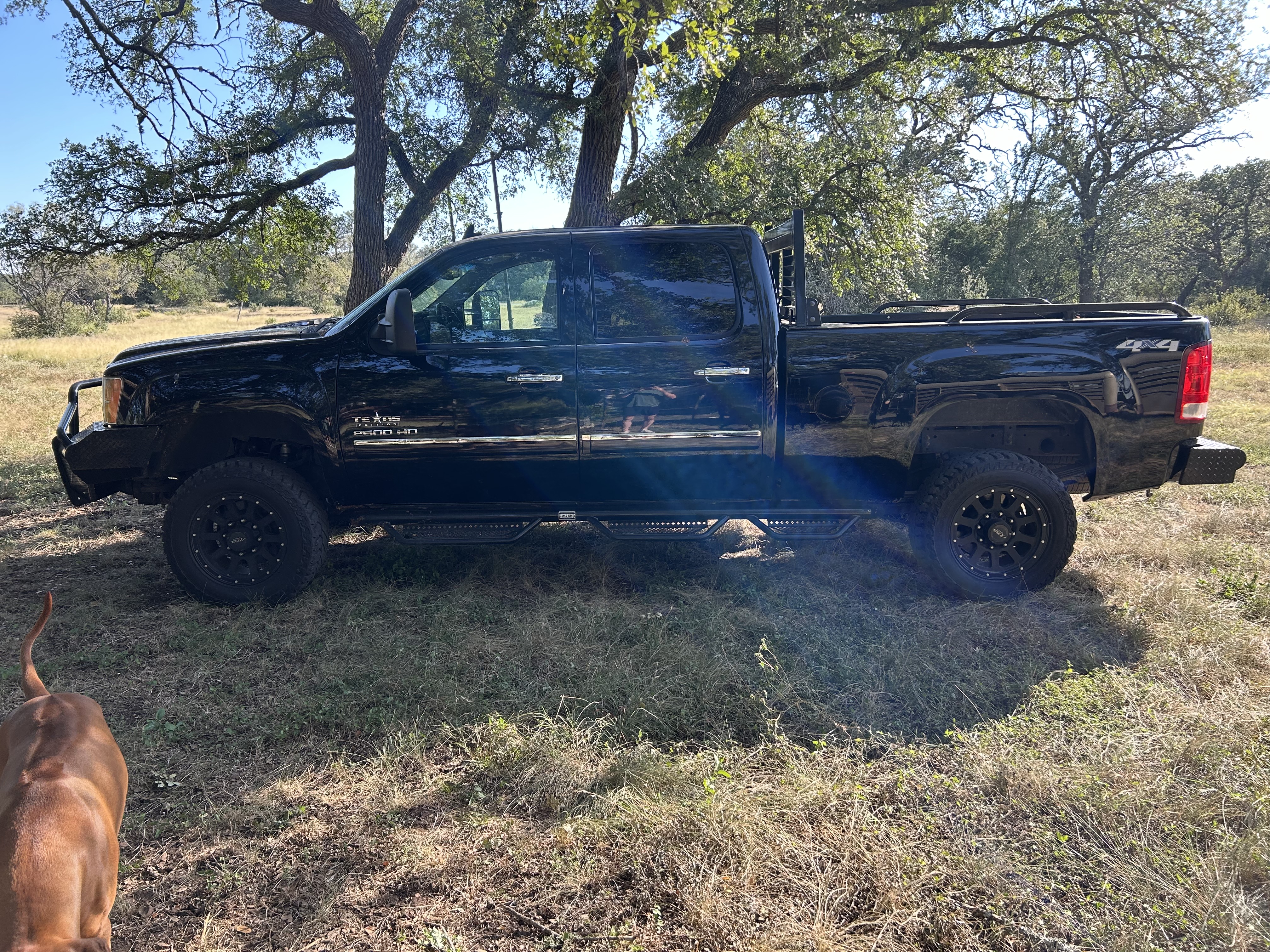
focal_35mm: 26
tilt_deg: -8.7
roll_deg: +0.3
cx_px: 635
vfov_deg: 53.1
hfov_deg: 67.3
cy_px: 476
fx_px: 954
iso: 50
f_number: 1.5
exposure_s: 1/521
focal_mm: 5.7
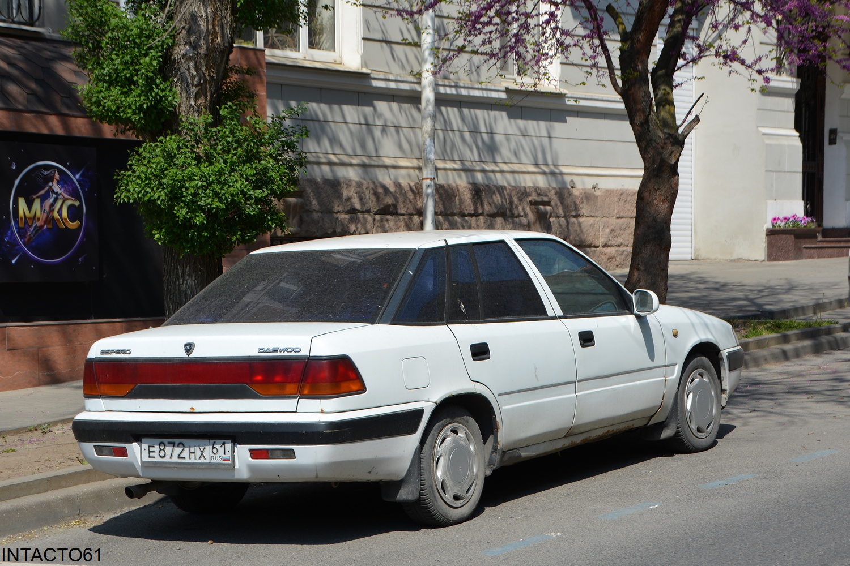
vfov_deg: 17.5
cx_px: 425
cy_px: 283
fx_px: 1842
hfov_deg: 26.0
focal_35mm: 78
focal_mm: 52
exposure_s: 1/250
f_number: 8
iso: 110
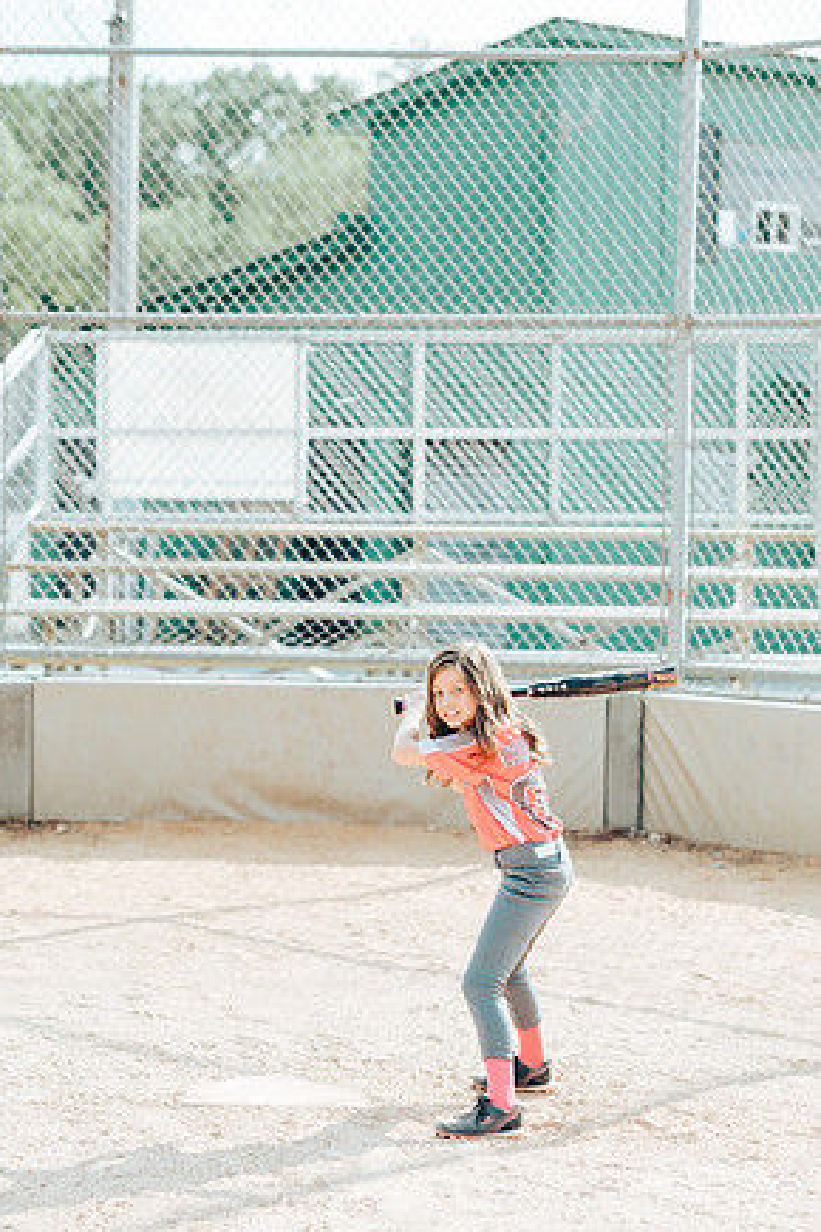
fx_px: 3010
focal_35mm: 88
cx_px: 399
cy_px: 632
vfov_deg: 23.1
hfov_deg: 15.5
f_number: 2.8
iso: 160
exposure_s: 1/1250
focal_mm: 85
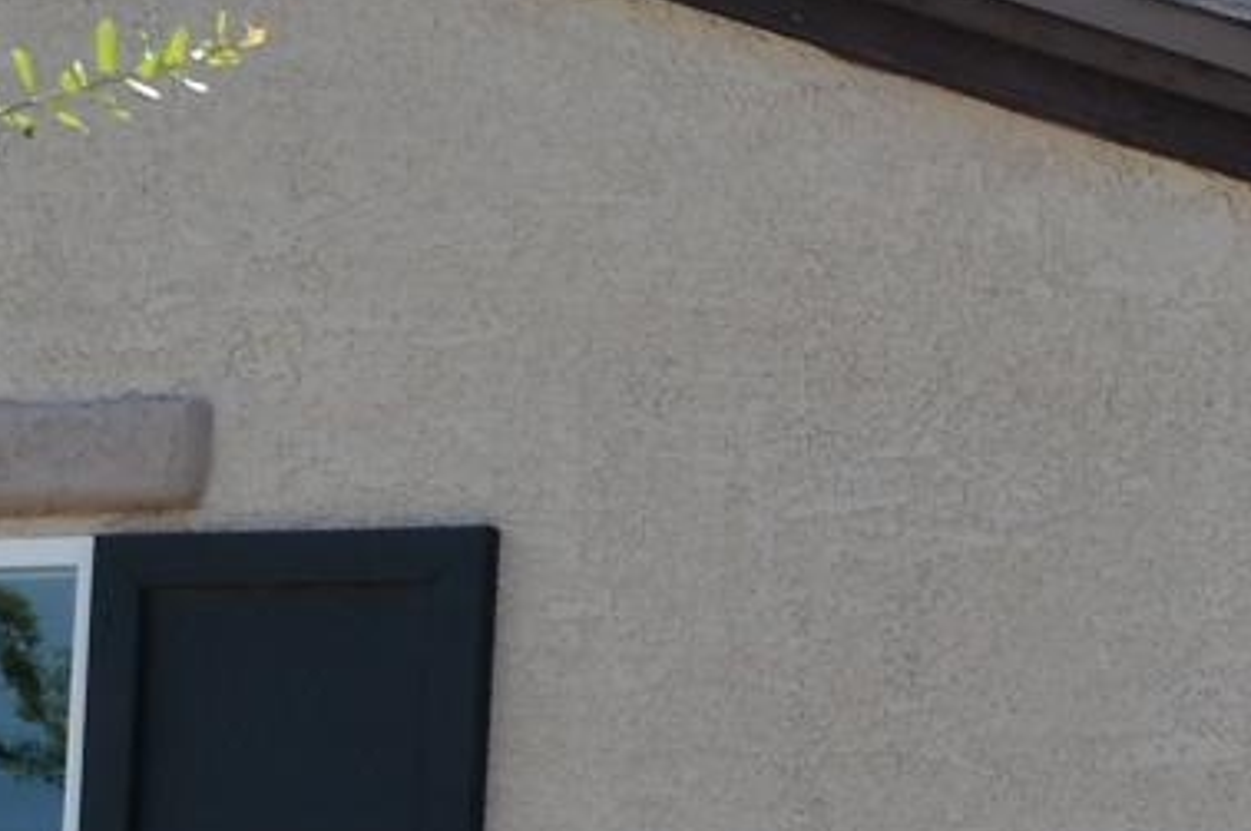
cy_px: 315
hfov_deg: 5.9
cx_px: 2035
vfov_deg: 4.0
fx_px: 11972
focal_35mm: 345
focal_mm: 29
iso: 100
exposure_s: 1/250
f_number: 8
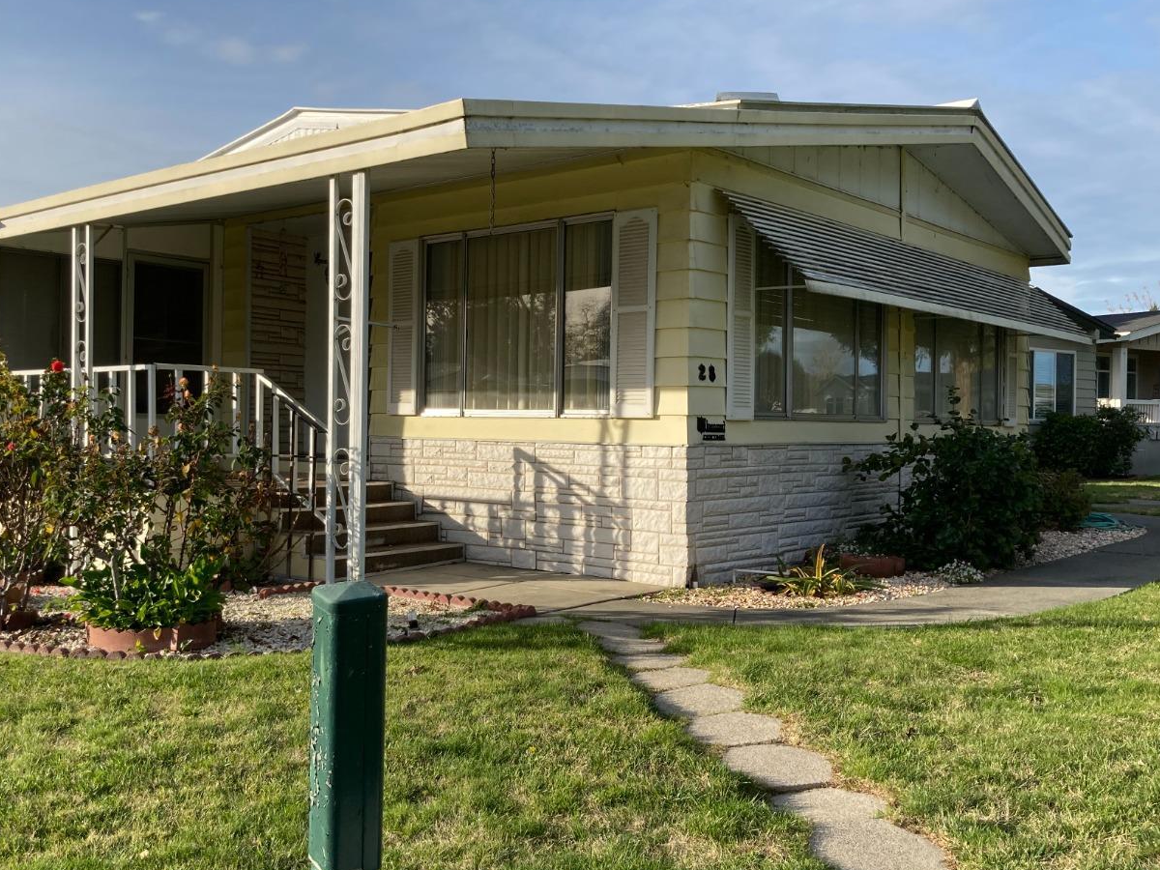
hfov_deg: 52.1
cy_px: 437
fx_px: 1173
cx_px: 440
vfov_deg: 40.7
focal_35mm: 35
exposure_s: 1/1473
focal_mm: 3.99
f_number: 1.8
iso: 20
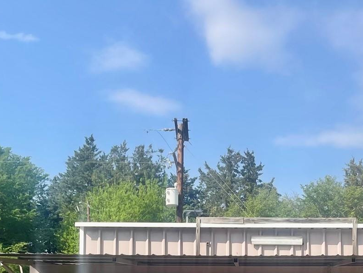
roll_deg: -0.7
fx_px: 682
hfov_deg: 29.5
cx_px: 261
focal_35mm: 65
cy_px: 333
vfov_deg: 21.0
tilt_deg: +1.7
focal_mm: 5.1
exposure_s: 1/3165
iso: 32
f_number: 1.6
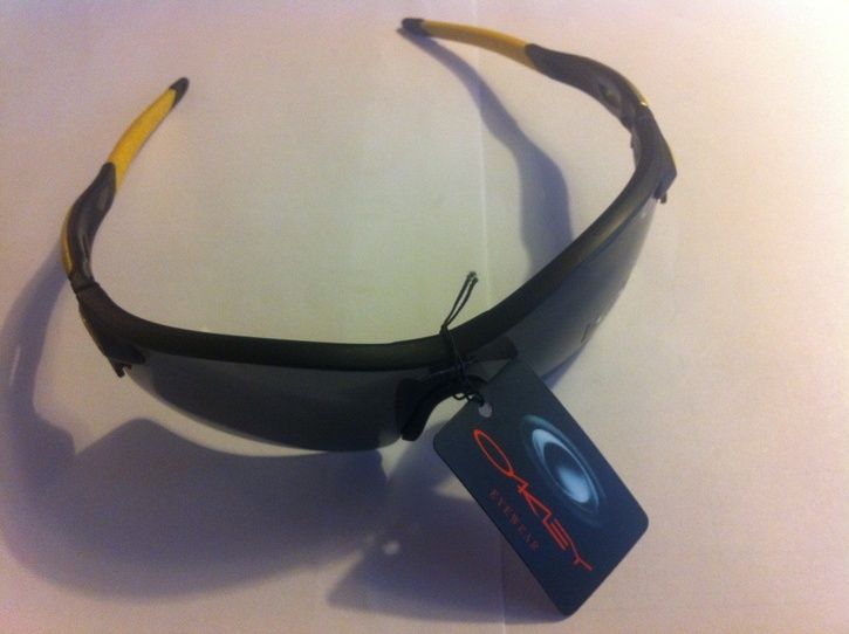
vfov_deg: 40.6
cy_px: 317
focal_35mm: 35
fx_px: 857
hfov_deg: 52.7
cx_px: 424
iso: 200
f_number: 2.8
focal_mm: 3.85
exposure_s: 1/15
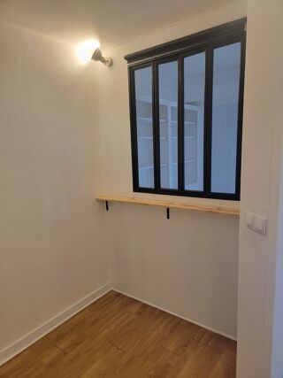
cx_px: 142
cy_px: 189
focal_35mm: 24
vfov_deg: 71.6
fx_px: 262
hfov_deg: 56.8
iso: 200
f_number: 1.8
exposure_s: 1/60
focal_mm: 6.7
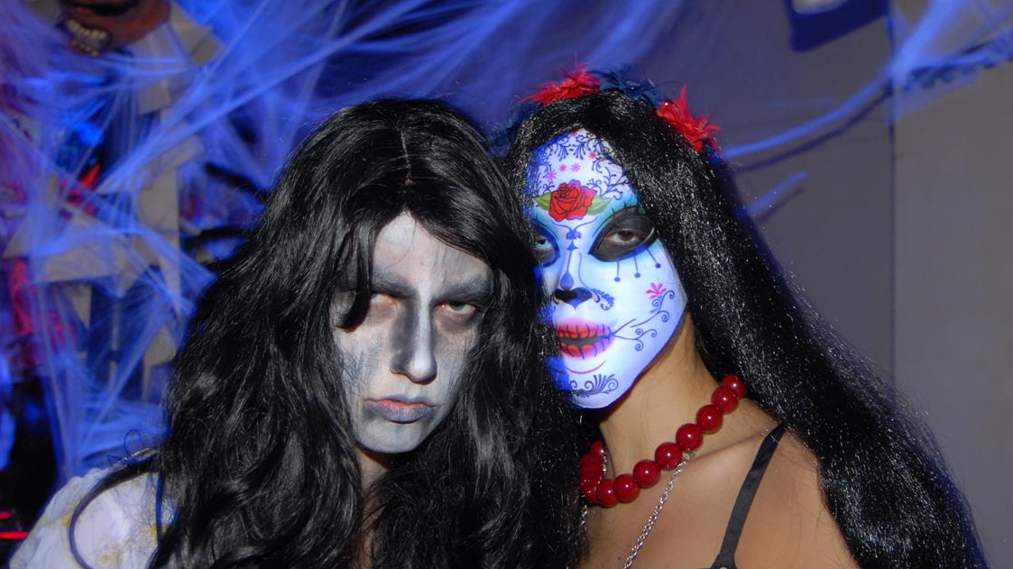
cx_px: 503
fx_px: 1250
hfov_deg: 44.1
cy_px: 317
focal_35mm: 47
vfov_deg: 25.6
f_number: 5.6
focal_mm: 29
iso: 400
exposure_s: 1/2.5
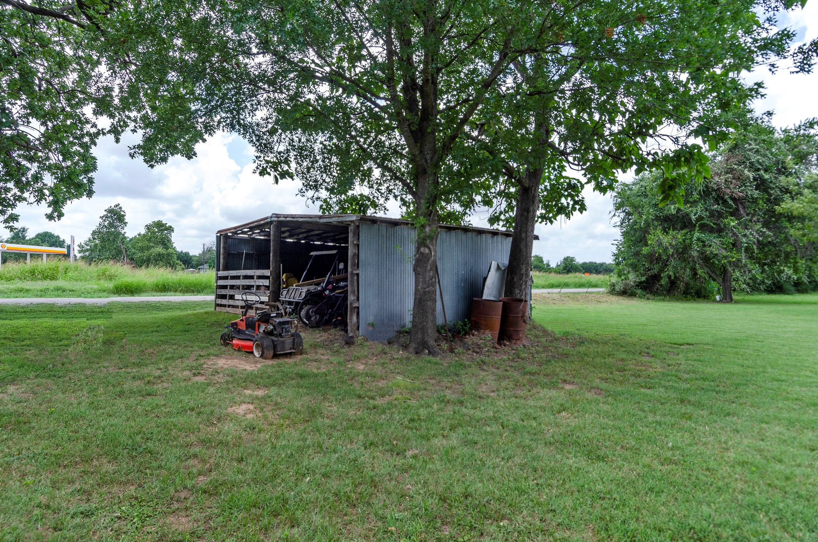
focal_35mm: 19
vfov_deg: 64.3
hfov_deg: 87.0
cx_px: 400
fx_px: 431
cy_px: 285
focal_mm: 12
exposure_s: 1/250
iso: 200
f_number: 8
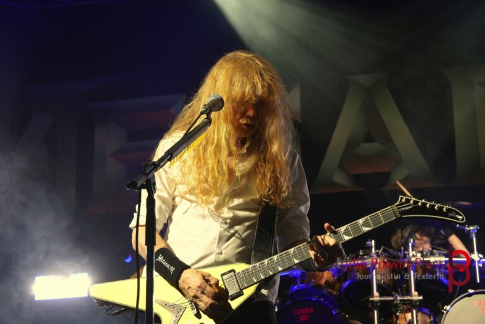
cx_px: 242
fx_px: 1172
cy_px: 162
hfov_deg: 23.4
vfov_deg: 15.7
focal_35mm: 87
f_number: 4.5
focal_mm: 58
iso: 640
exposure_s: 1/160
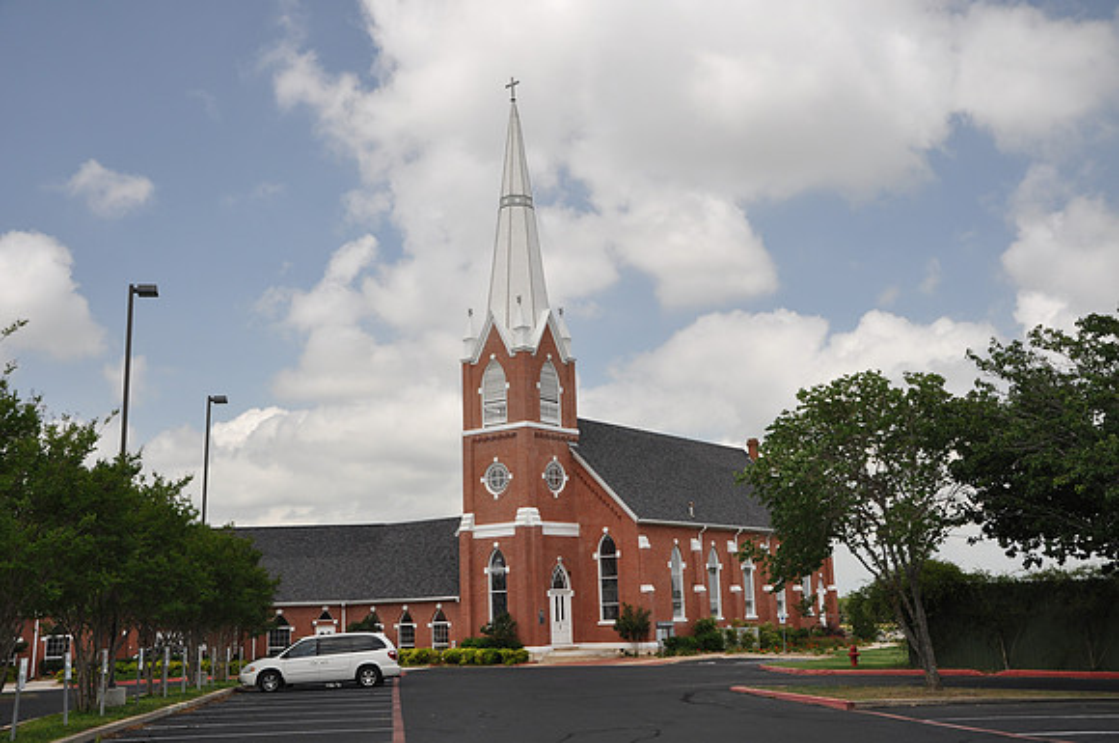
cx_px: 560
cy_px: 372
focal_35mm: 36
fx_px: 1117
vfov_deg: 36.8
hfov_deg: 53.2
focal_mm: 24
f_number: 8
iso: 200
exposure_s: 1/250
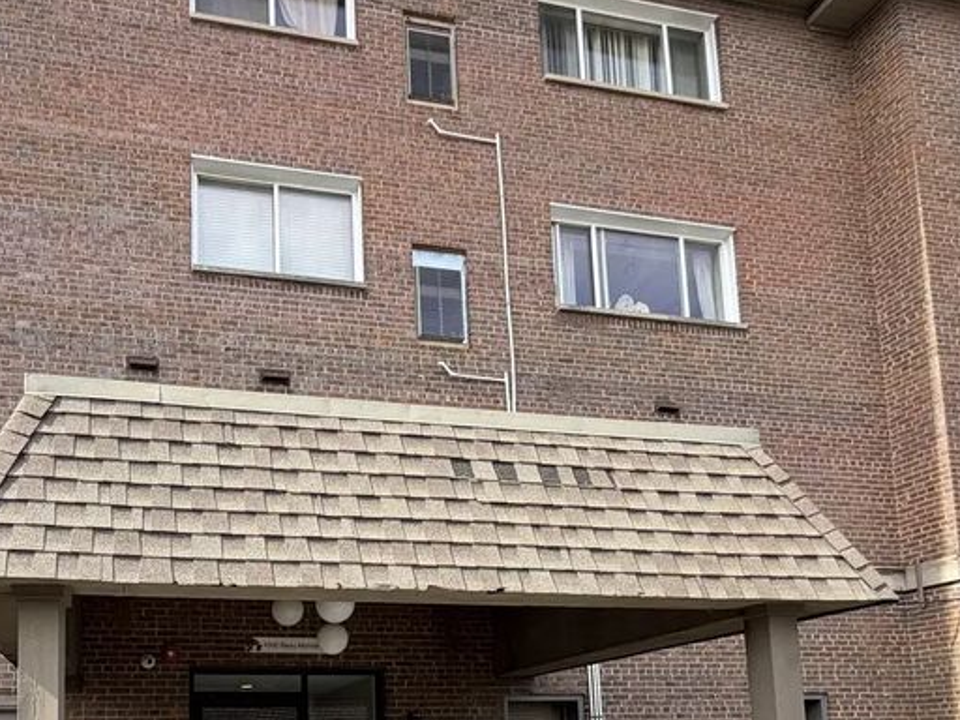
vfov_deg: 44.3
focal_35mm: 28
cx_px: 279
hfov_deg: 61.0
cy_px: 677
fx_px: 777
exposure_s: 1/502
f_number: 2.2
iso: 64
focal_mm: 2.22
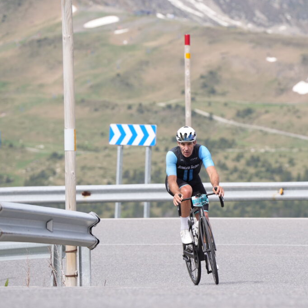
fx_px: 2577
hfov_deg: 6.8
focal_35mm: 256
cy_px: 154
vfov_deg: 6.8
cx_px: 195
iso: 320
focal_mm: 200
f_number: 5
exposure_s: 1/1000
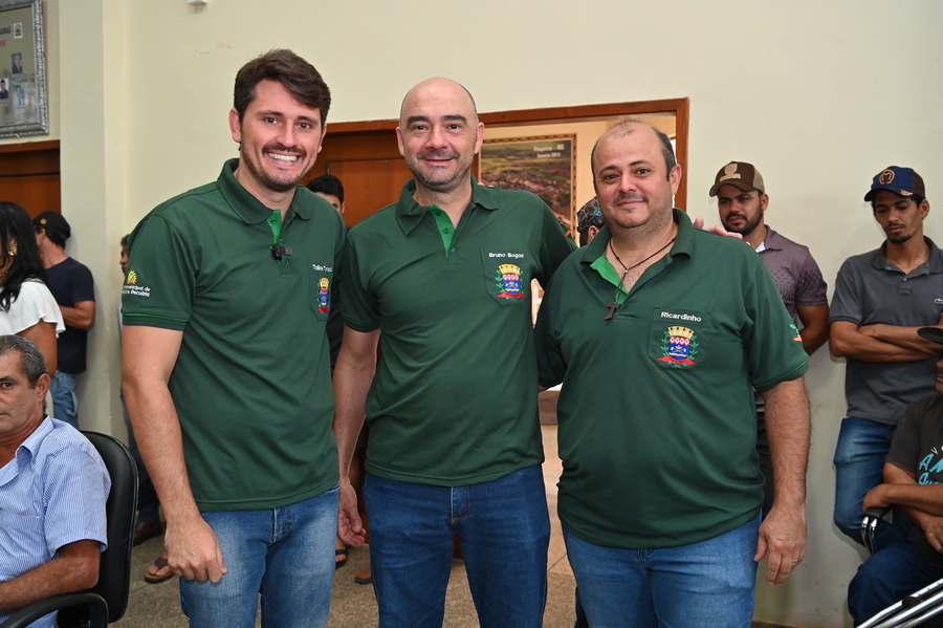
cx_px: 472
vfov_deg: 38.8
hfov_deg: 55.8
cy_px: 314
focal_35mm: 34
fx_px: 890
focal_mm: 34
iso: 1250
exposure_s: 1/125
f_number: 4
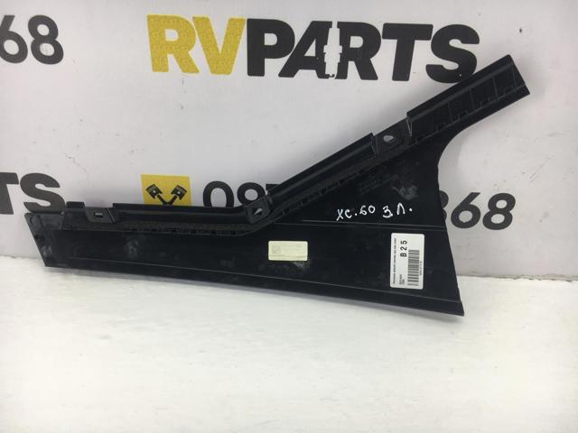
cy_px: 216
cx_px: 289
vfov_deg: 48.2
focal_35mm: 29
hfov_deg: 61.7
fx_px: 484
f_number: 2.2
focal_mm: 4.15
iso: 32
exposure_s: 1/50
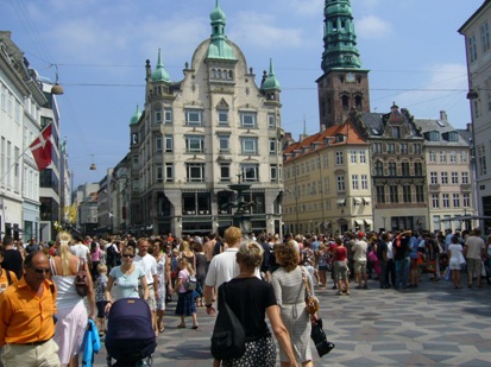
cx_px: 251
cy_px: 171
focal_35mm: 38
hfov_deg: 49.0
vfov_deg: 37.6
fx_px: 539
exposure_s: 1/500
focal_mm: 5.8
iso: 80
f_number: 5.6
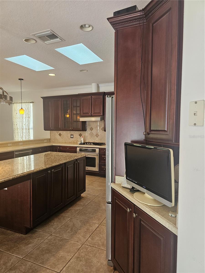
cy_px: 136
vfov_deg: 73.9
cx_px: 102
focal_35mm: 23
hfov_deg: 58.9
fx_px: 182
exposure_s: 1/120
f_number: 1.7
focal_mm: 6.3
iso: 250
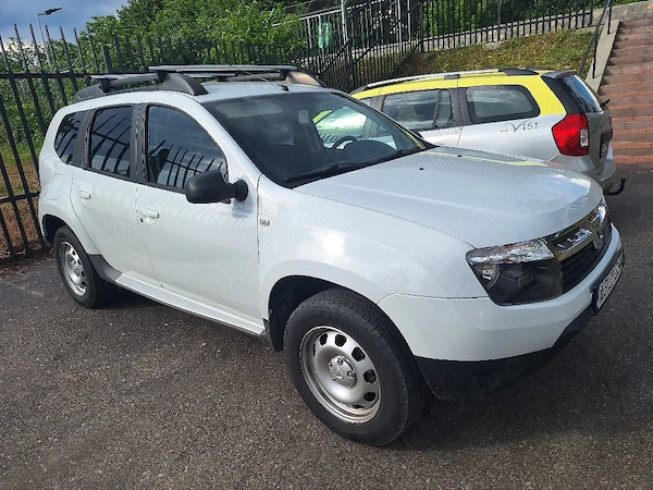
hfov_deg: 73.9
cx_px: 326
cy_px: 245
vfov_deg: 58.9
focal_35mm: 23
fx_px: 434
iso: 40
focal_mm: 5.54
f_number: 1.8
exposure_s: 1/1667
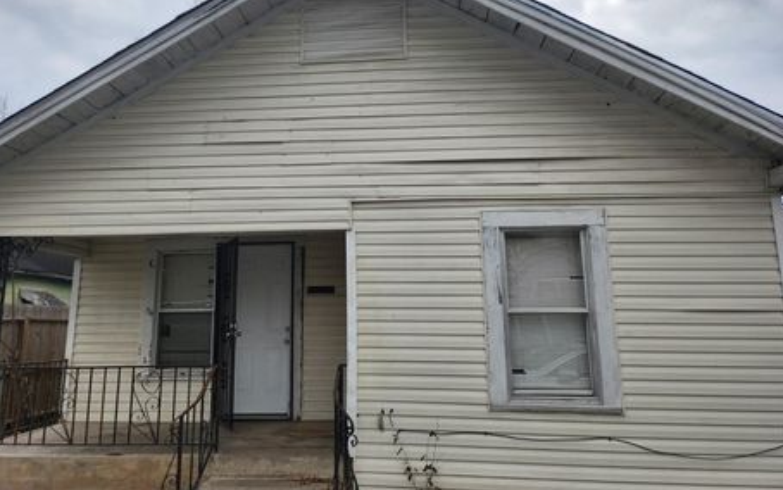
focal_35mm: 28
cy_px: 208
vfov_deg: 44.4
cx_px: 362
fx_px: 598
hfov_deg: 66.4
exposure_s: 1/1756
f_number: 1.8
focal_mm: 5
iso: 50
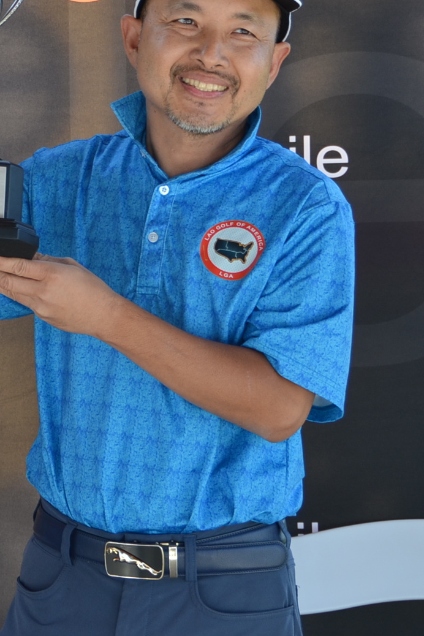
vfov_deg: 10.3
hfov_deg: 6.9
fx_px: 3515
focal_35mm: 199
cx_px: -9
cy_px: 183
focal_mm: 56
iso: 200
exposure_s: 1/125
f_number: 5.6
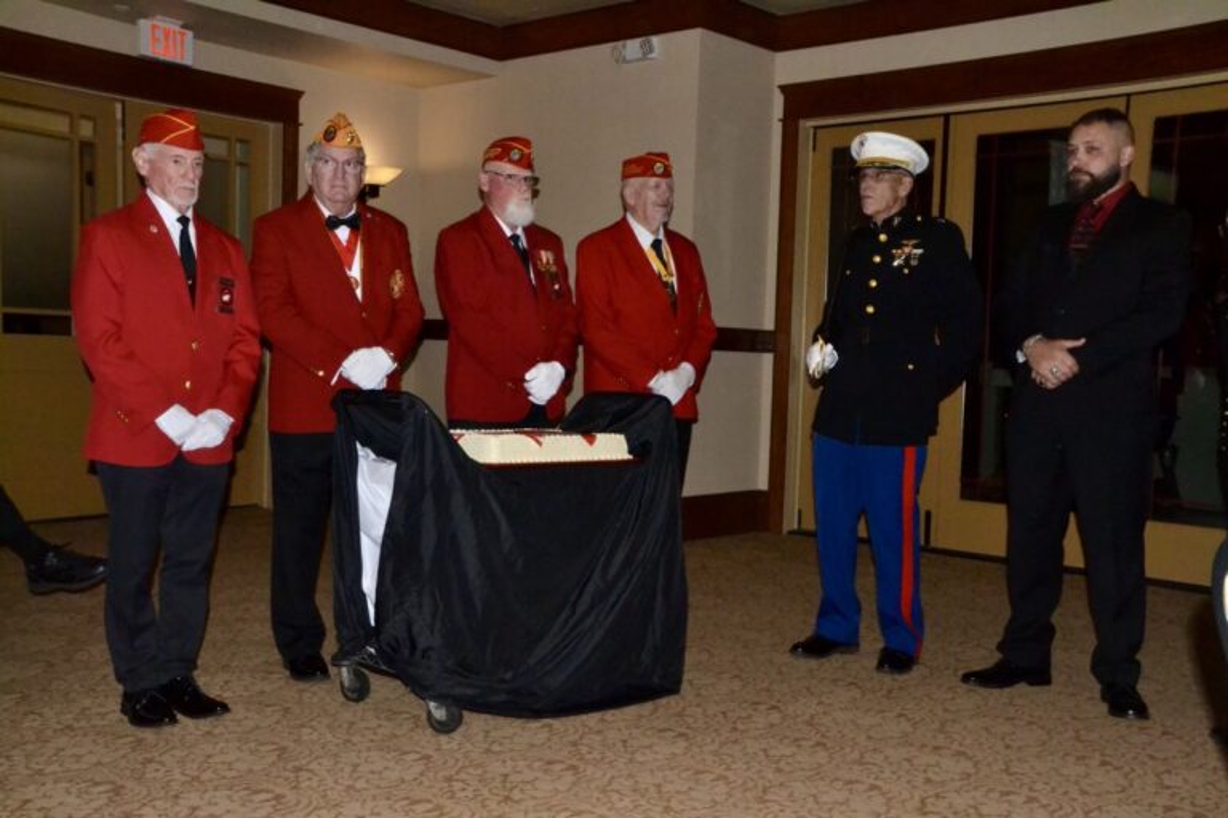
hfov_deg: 51.3
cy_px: 409
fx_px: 1279
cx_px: 614
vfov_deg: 35.5
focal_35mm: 38
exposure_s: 1/60
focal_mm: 25
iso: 3200
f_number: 20
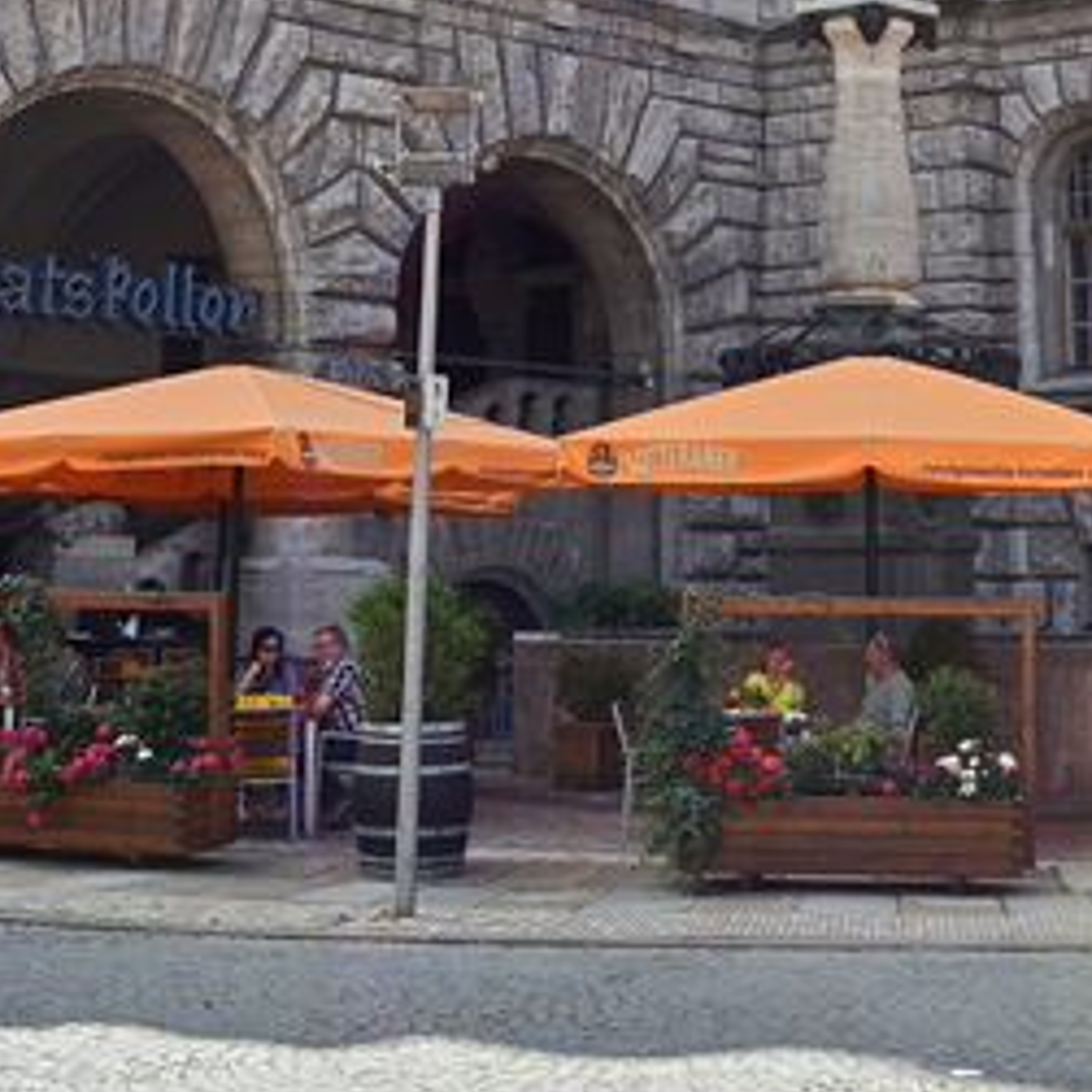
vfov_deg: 20.3
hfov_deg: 23.5
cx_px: 761
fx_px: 2605
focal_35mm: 73
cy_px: -557
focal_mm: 18
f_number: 5.6
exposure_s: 1/640
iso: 100
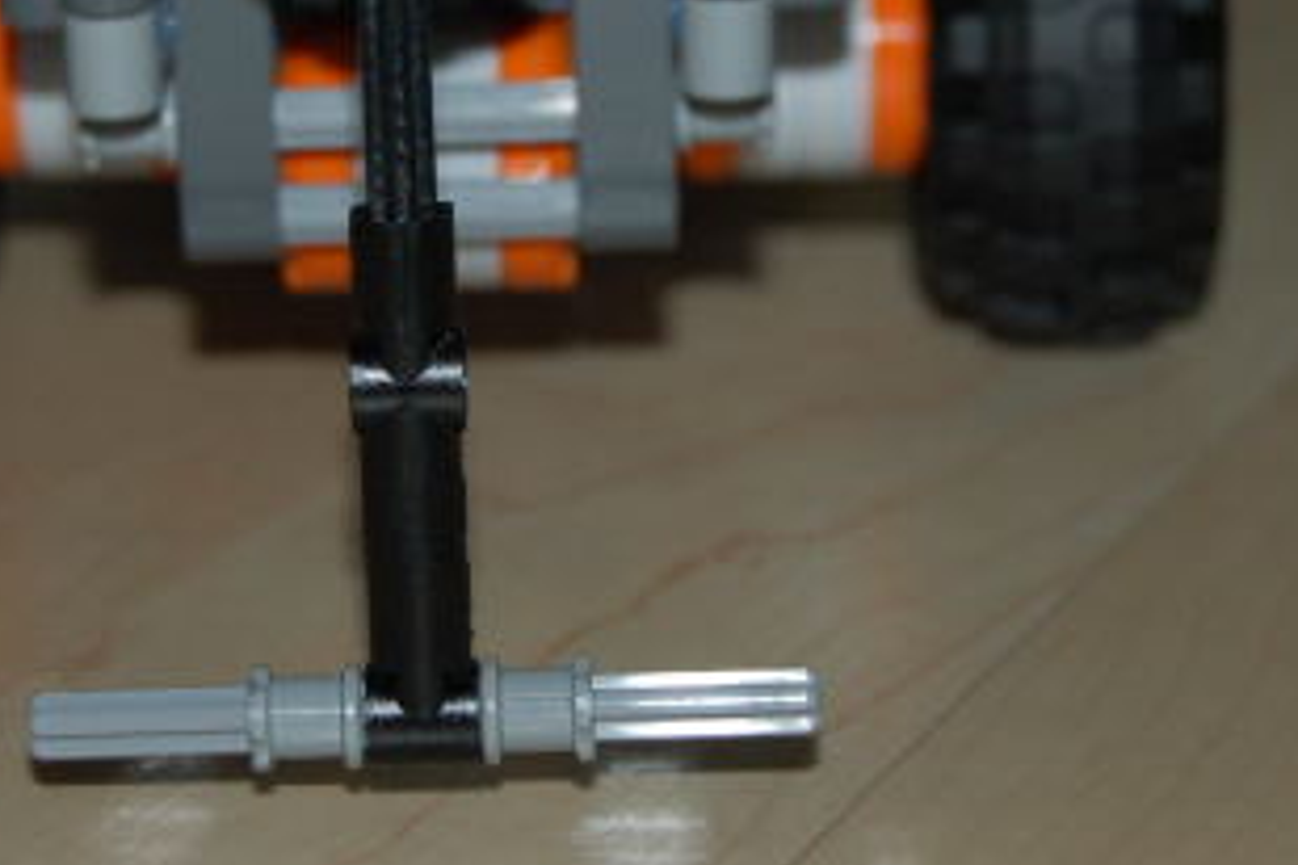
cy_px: 315
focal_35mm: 143
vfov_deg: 9.6
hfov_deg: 14.3
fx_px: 5156
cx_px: 470
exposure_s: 1/60
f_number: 5.3
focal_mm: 46
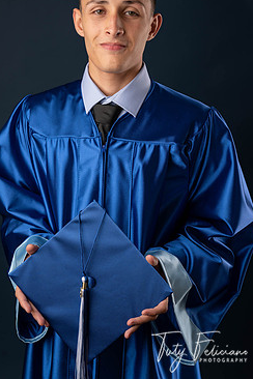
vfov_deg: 26.9
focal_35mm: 75
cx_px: 108
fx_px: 791
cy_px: 151
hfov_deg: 18.2
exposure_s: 1/100
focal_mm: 61
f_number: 5.6
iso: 200
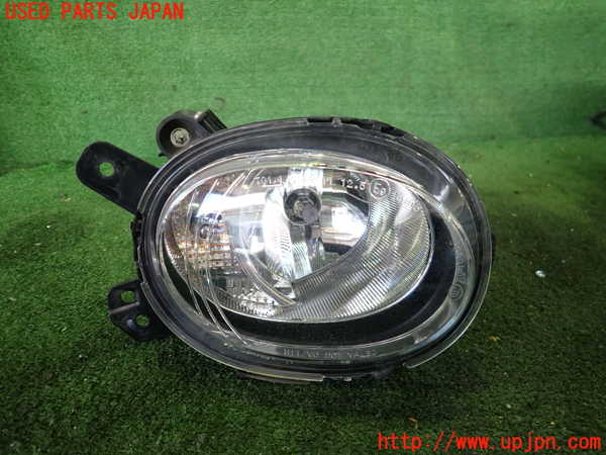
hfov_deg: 69.4
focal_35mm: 25
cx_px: 303
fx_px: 438
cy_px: 228
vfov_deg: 54.9
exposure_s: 1/30
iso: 200
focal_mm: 4.5
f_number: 2
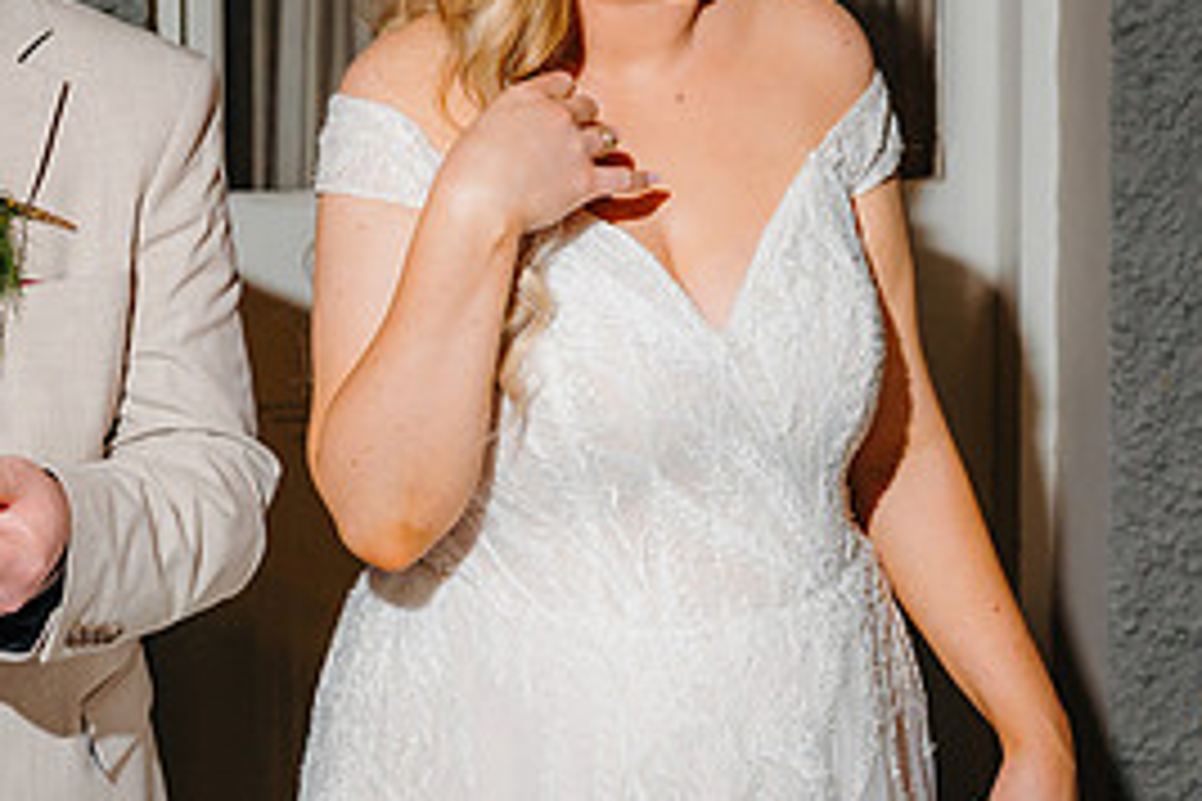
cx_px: 232
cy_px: 142
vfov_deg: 15.2
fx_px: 2971
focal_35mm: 89
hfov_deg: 22.5
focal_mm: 35
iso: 400
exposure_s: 1/200
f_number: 4
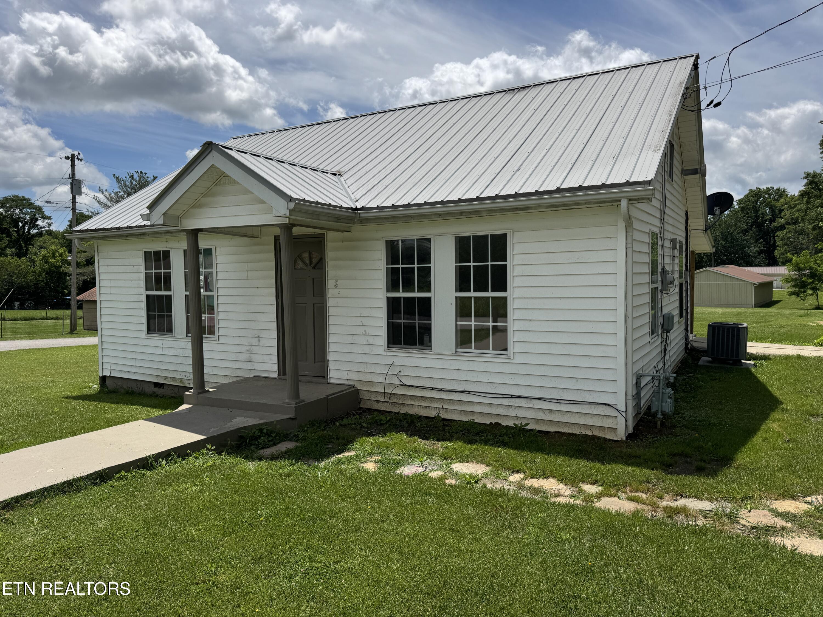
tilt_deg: -4.2
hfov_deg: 71.6
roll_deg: +0.2
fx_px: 571
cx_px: 412
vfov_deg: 56.8
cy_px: 308
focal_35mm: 24
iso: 80
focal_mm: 6.76
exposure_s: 1/7937
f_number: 1.78
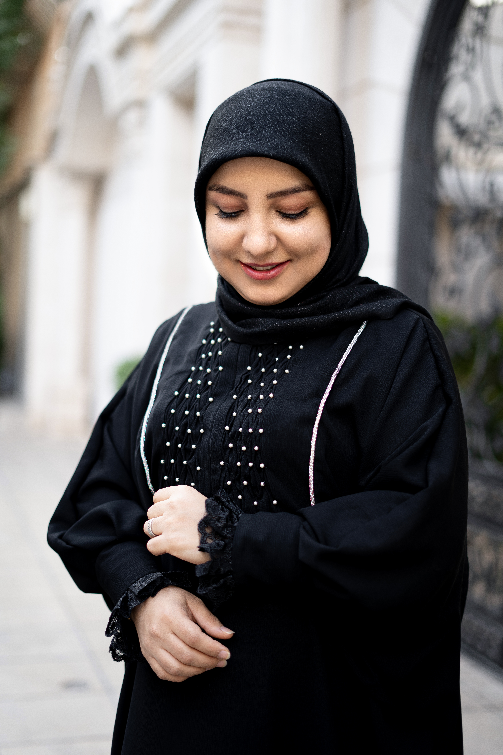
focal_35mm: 50
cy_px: 378
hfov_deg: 27.0
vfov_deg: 39.6
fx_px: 1048
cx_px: 252
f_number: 1.8
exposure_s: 1/100
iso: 64
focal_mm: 50
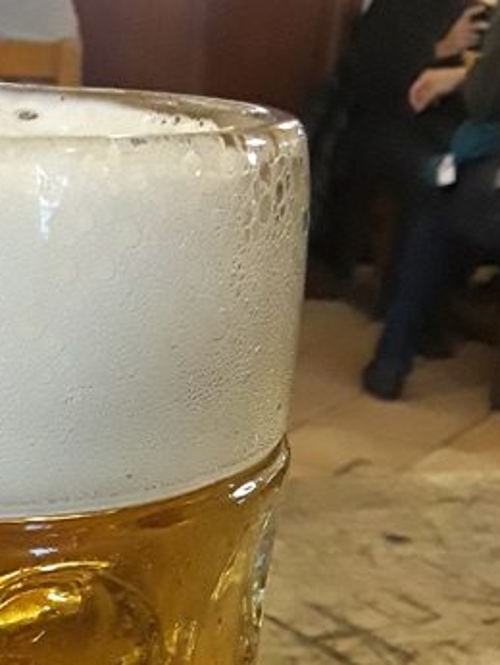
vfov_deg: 26.7
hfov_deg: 21.1
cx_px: -56
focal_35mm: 66
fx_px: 1270
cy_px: 753
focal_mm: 2.9
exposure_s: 1/15
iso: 400
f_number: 1.9
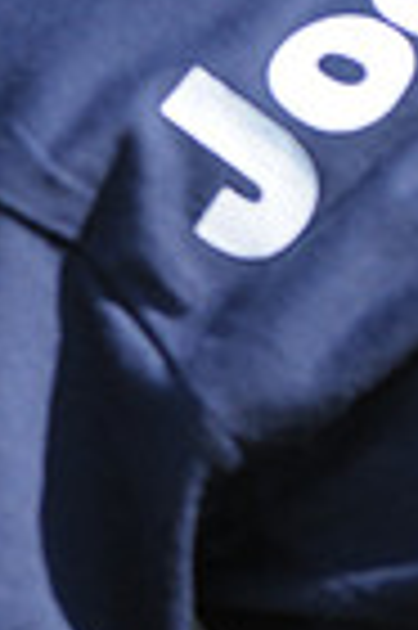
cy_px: -414
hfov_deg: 1.1
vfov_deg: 1.7
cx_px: -290
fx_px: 21736
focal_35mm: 1245
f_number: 4
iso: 400
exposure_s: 1/1600
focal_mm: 200
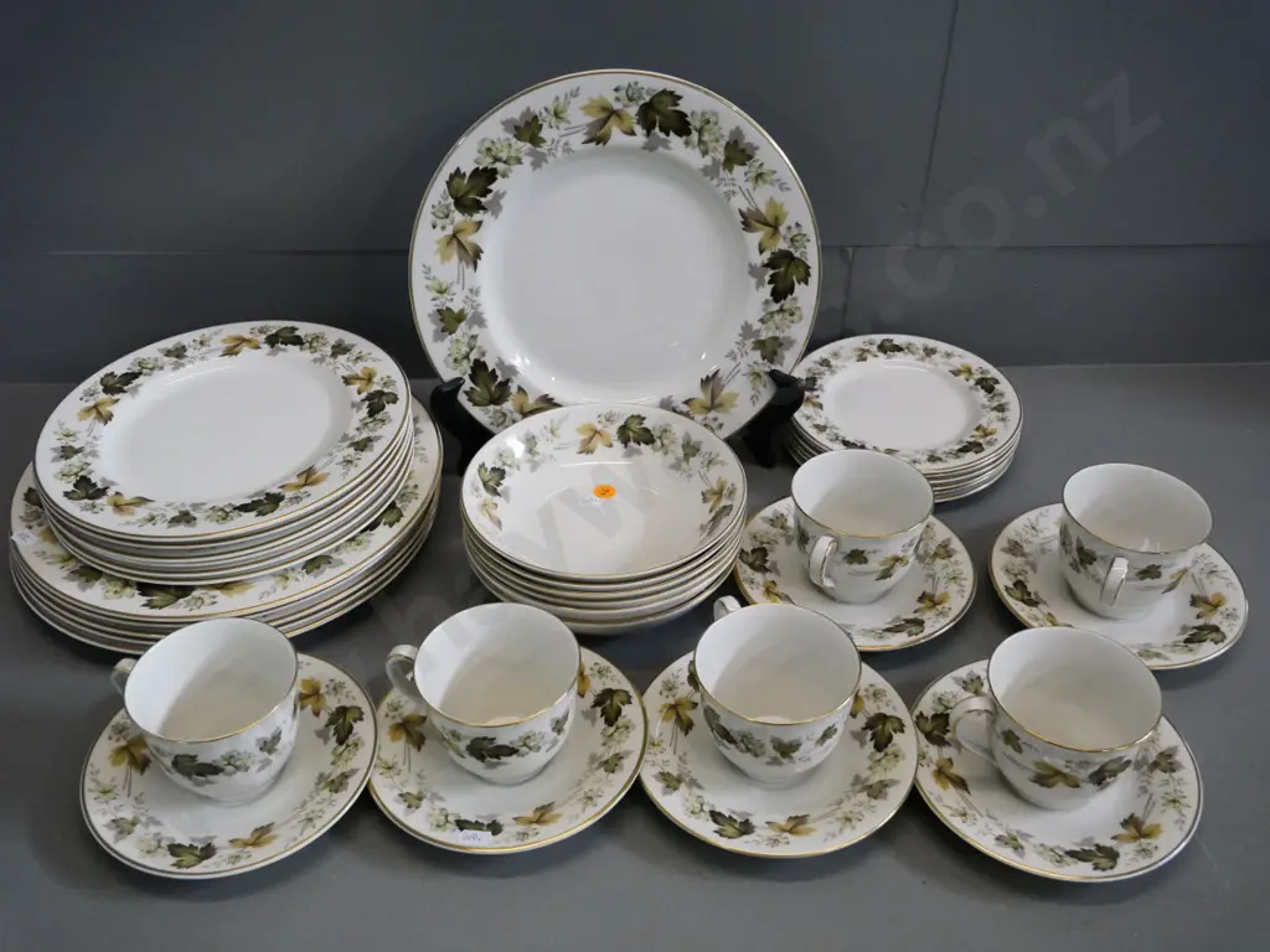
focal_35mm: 34
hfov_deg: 54.0
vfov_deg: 41.8
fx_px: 1247
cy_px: 476
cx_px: 635
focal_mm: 17
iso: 3200
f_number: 5
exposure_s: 1/400
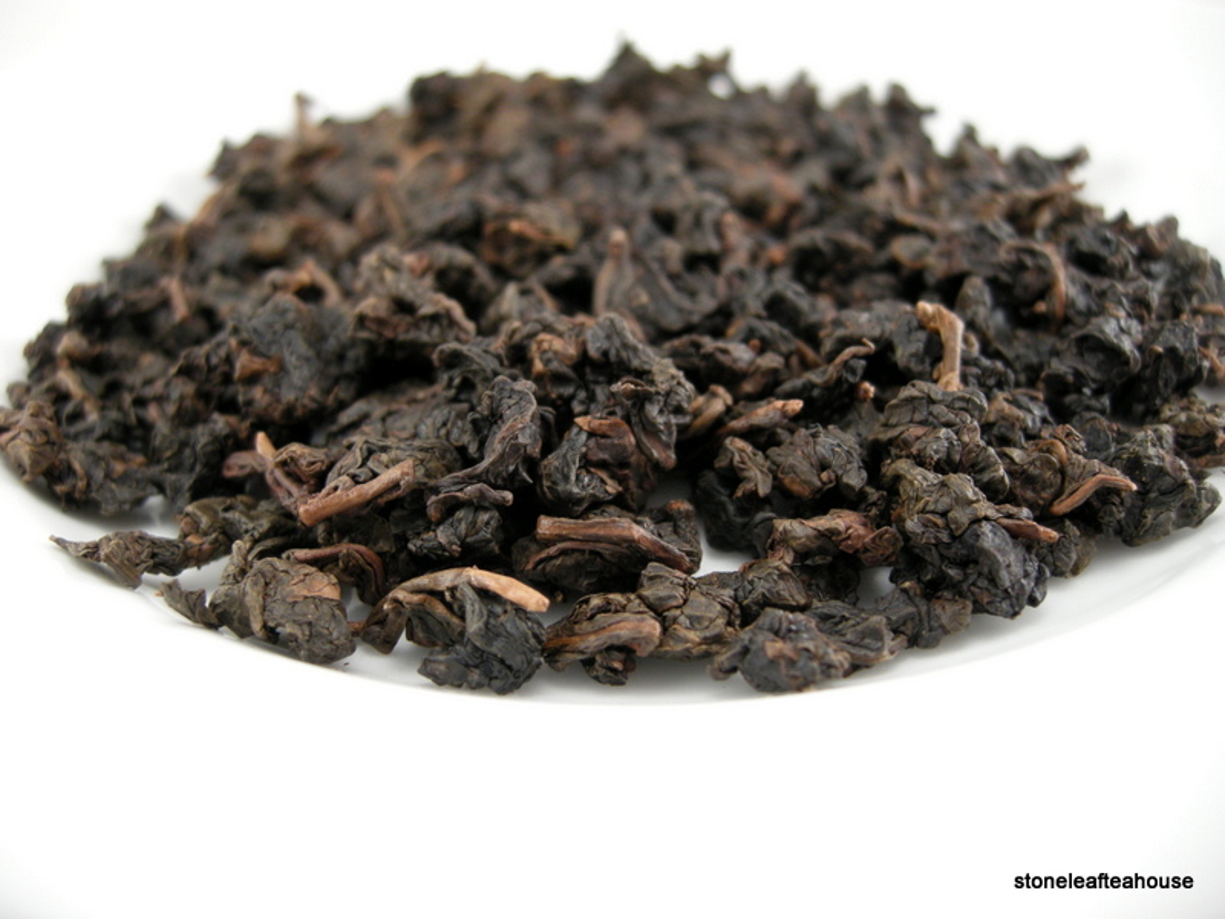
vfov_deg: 40.7
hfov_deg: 52.6
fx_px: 1239
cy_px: 460
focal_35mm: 35
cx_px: 612
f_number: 2.7
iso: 141
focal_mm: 7.5
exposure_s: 1/62
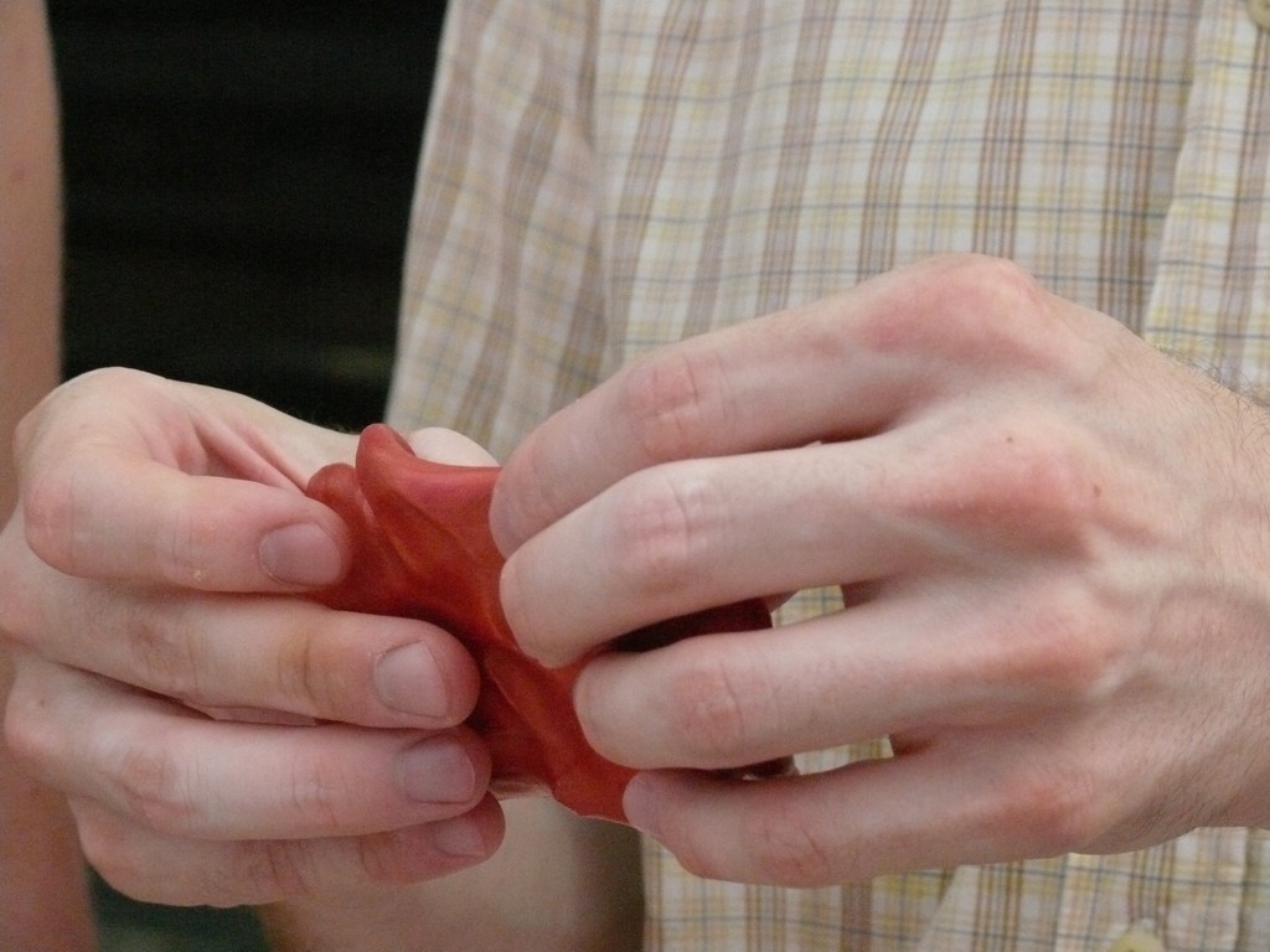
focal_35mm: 173
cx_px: 635
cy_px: 476
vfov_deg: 8.6
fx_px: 6347
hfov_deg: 11.4
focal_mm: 36.7
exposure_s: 1/1300
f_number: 5
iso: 800
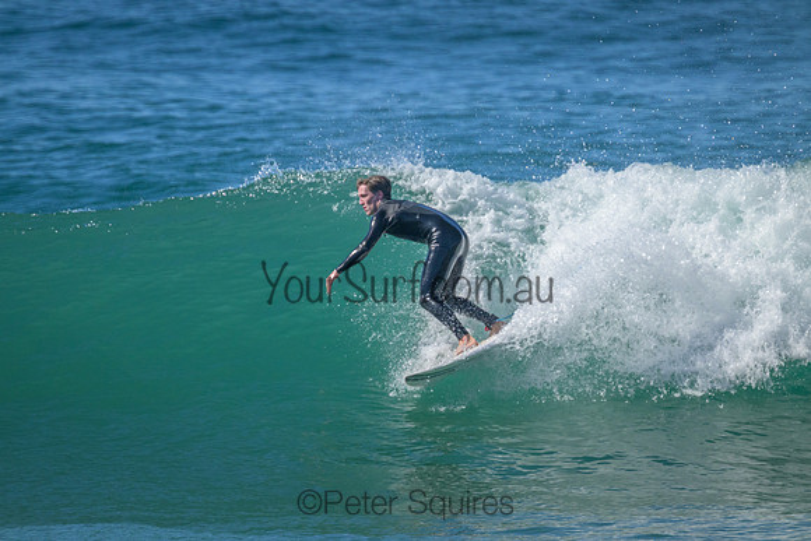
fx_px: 18026
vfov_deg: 1.7
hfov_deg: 2.6
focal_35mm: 800
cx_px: 406
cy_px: 270
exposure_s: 1/1600
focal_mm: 800
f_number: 11
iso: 1800
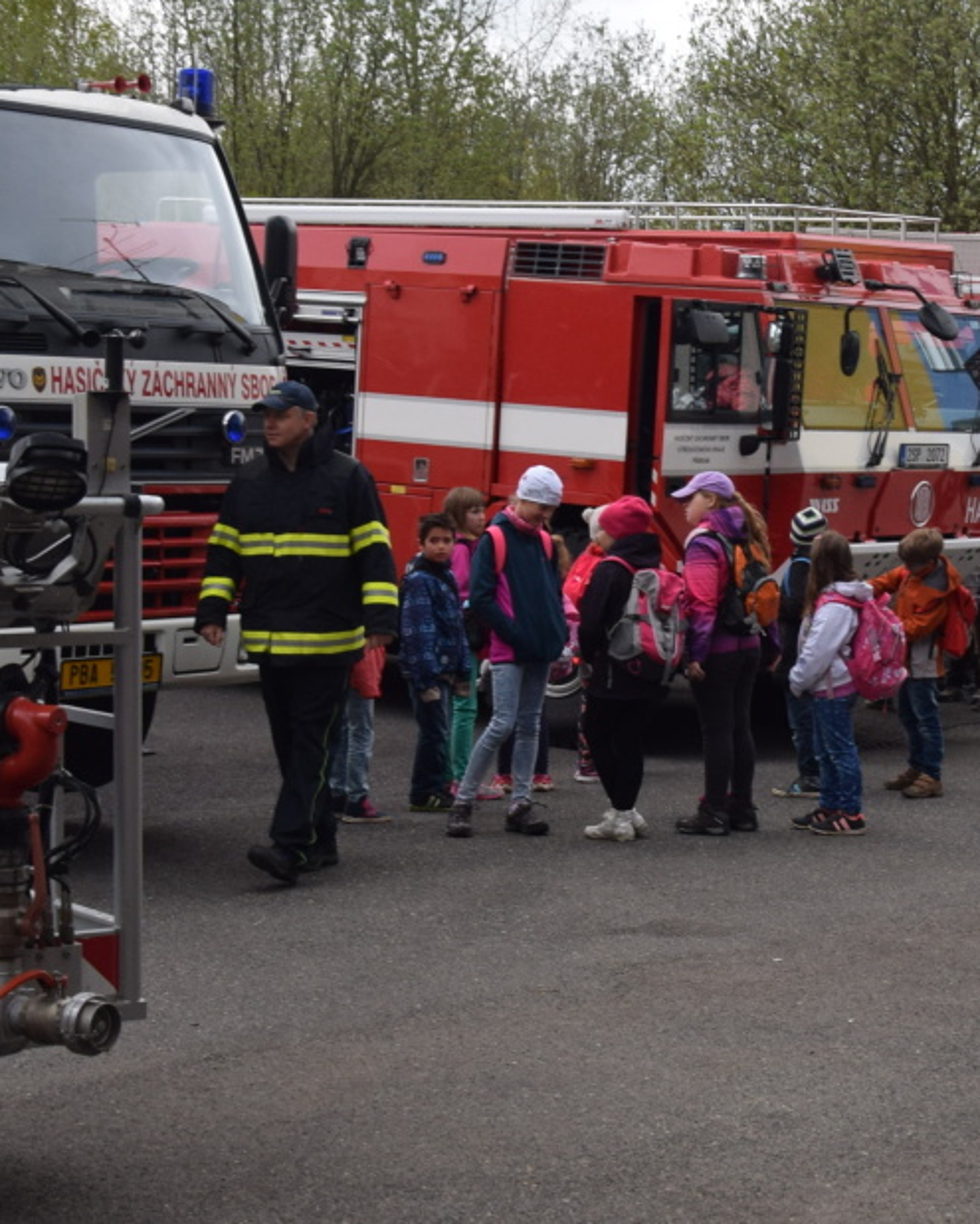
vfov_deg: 23.3
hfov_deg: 18.6
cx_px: 752
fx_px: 2971
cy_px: 587
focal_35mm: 82
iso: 400
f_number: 6.3
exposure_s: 1/160
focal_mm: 24
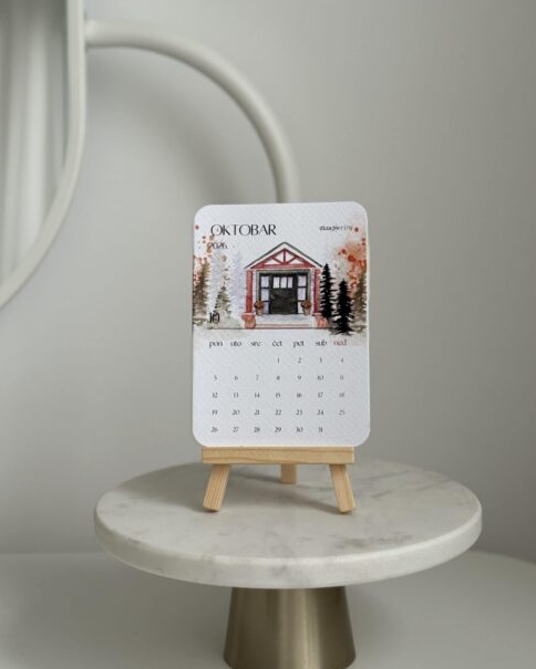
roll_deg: +0.2
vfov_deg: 30.5
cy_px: 295
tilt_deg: -5.7
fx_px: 1229
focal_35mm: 62
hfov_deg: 24.6
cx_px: 269
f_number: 1.78
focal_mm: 6.76
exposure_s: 1/95
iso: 100
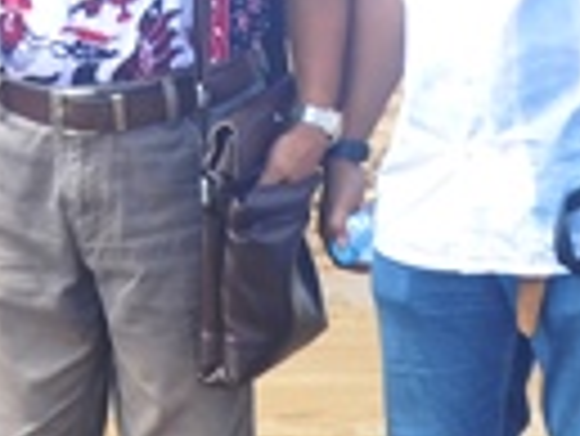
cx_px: -607
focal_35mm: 206
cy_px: -432
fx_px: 3455
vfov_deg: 7.0
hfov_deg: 9.0
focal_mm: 18
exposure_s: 1/250
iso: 140
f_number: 8
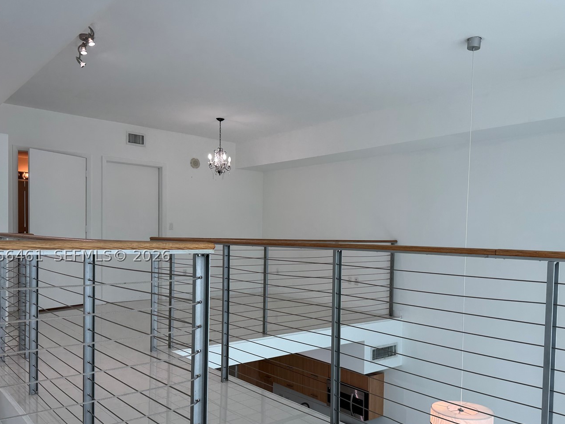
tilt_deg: -2.4
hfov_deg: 59.9
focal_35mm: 30
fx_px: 490
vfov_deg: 46.5
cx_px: 305
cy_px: 255
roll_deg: -1.6
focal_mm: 6.76
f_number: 1.78
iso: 80
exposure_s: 1/342
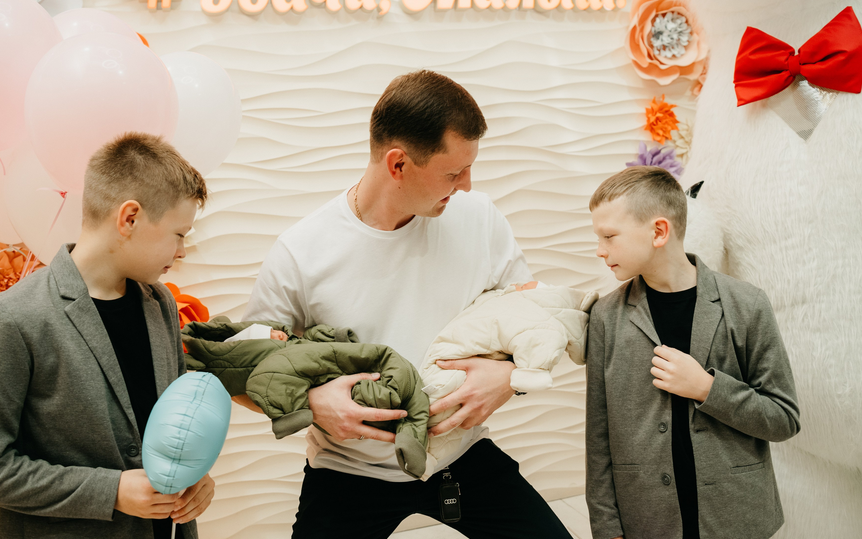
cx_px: 387
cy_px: 288
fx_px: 705
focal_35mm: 30
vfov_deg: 41.8
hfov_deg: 62.8
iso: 640
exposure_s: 1/160
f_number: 4
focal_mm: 24
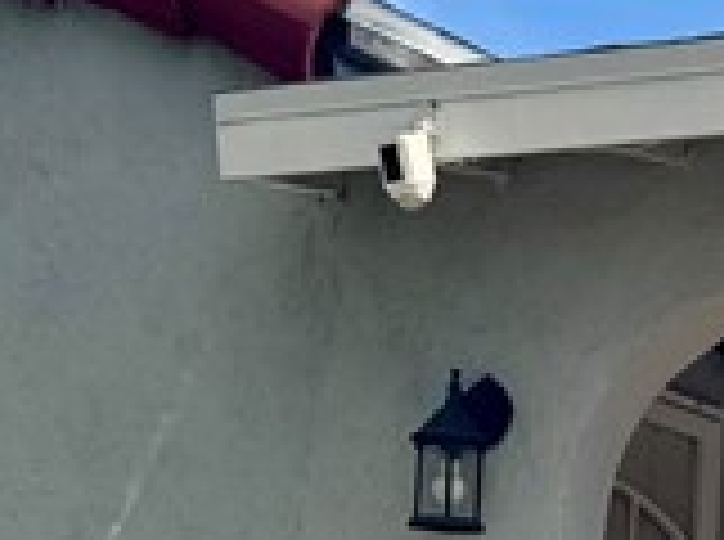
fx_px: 3193
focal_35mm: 153
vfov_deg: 9.4
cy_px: 783
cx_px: 1061
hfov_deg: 12.4
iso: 80
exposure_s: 1/4049
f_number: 1.78
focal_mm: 6.76
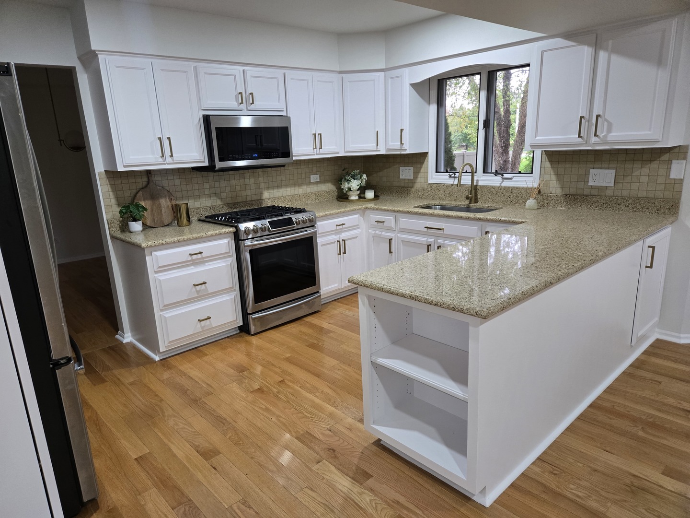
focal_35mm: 23
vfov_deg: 58.9
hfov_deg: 73.9
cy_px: 259
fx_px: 458
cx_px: 345
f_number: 1.8
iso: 320
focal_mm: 5.4
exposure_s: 1/120
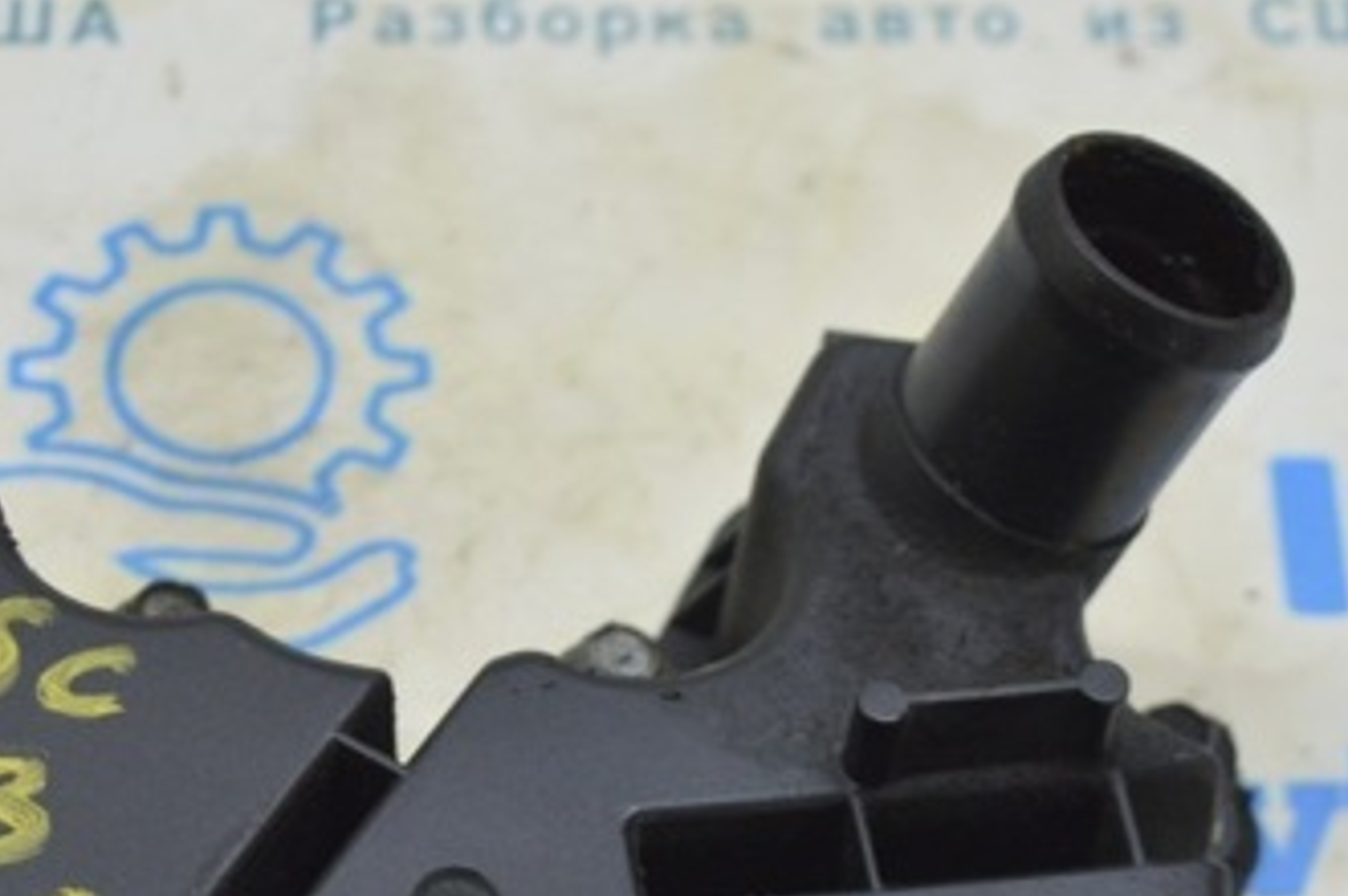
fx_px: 4339
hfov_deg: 17.6
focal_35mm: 116
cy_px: 792
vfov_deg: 11.7
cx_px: 419
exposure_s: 1/20
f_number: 5.6
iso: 400
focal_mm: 40
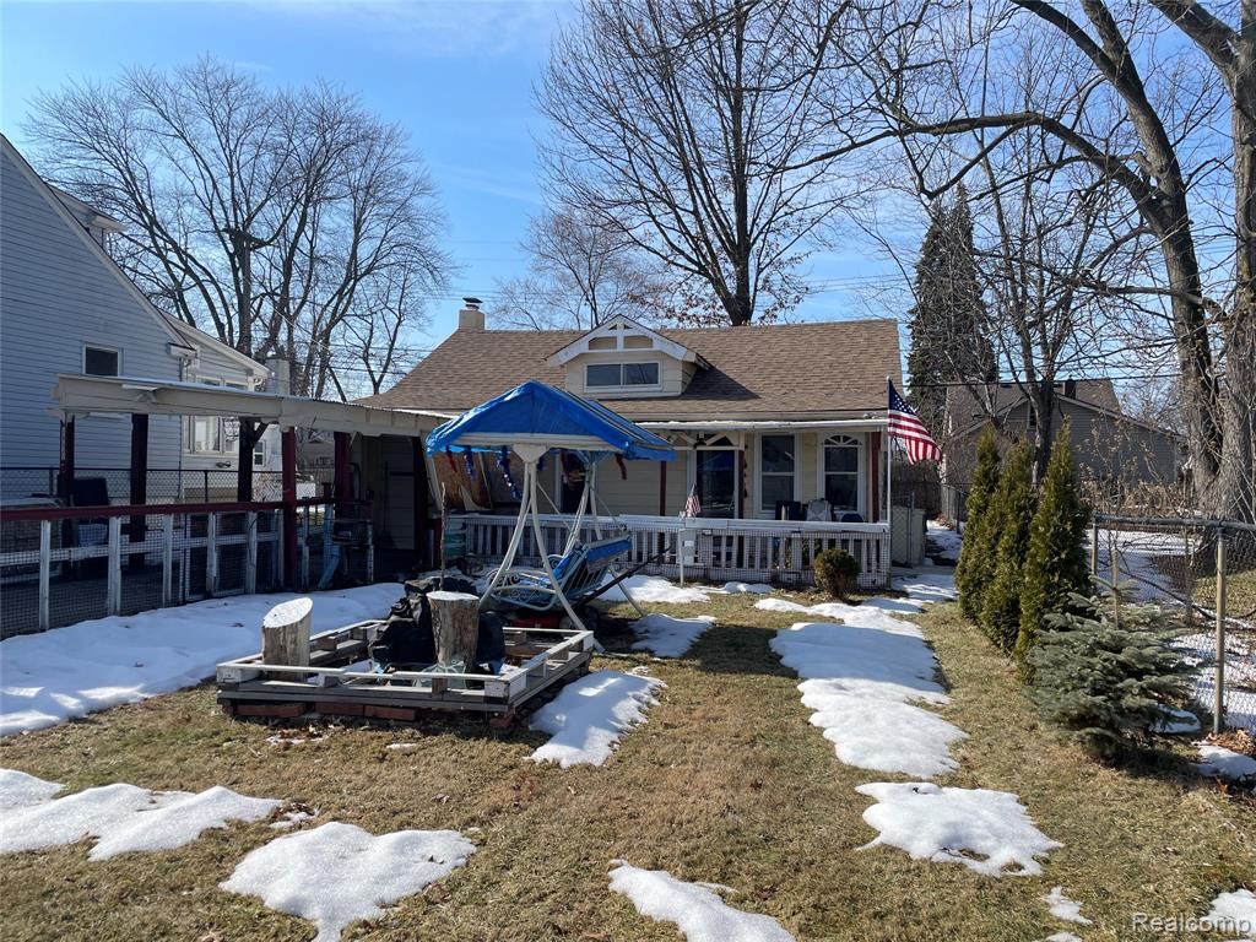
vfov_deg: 53.1
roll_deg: -0.4
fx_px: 943
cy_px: 471
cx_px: 628
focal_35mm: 26
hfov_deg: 67.3
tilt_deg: +1.0
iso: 50
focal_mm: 4.2
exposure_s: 1/3125
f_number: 1.6
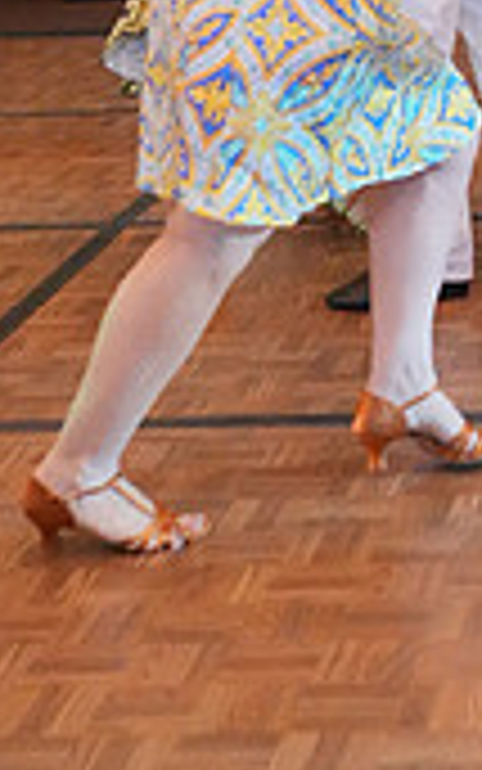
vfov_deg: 18.8
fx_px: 2184
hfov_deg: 11.9
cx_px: 755
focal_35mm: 104
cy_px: -176
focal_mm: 30
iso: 12800
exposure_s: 1/400
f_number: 4
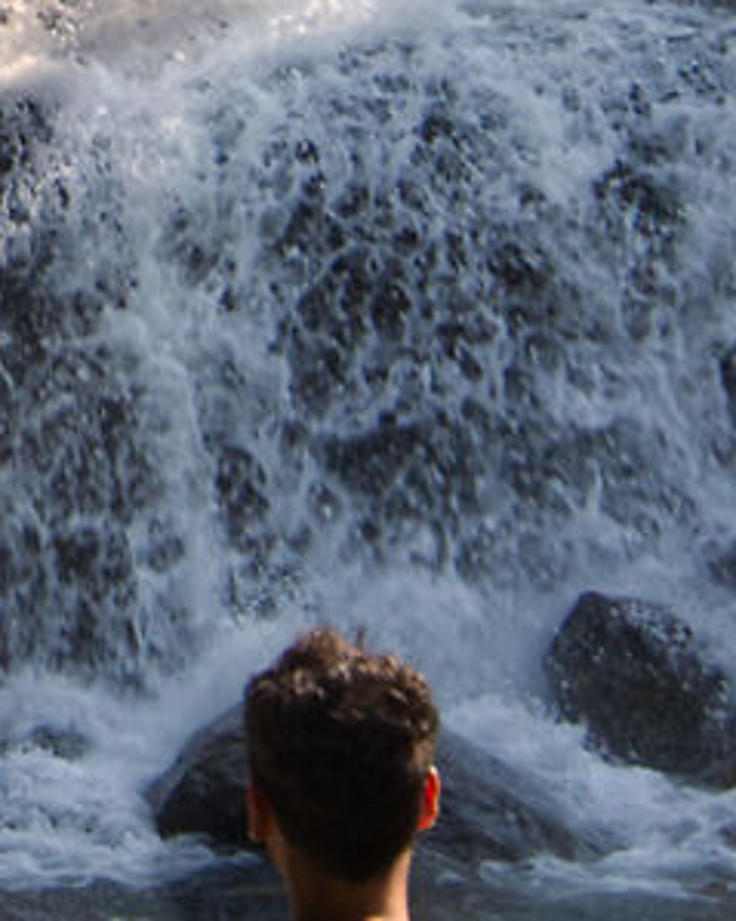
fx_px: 5530
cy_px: -749
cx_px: -741
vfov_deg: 9.1
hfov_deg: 7.3
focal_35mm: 203
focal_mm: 18
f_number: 10
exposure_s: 1/160
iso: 125
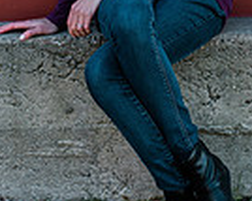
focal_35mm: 183
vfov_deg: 8.2
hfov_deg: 10.6
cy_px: -115
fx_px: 1364
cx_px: 145
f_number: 3.2
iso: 125
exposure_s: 1/320
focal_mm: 58
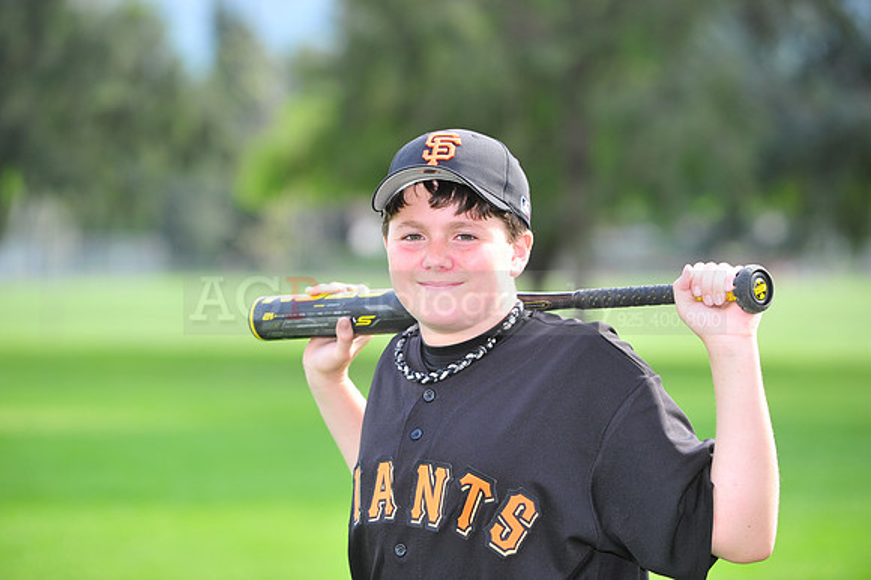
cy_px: 290
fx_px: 4836
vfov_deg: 6.9
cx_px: 436
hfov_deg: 10.3
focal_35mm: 200
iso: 400
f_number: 4.5
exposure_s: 1/500
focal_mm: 200
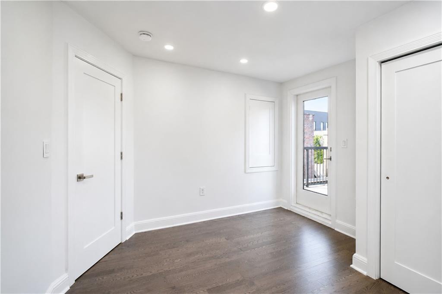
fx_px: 184
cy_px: 147
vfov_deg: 77.3
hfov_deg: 100.4
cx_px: 221
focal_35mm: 15
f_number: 9
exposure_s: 1/100
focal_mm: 10
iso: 1250
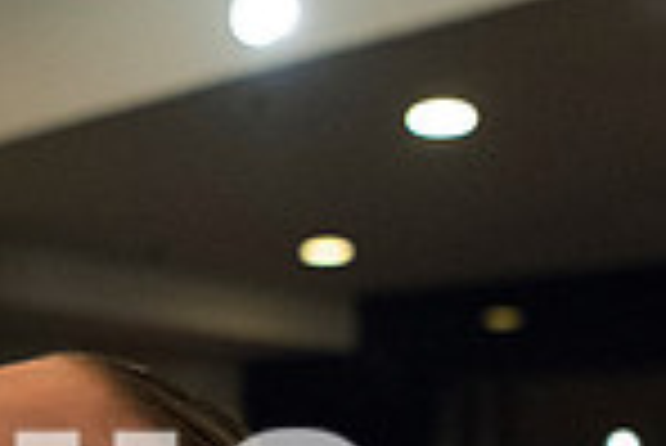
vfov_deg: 13.8
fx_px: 1741
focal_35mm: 94
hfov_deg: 21.1
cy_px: 642
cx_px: 40
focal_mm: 24
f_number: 2.8
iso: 8000
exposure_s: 1/320
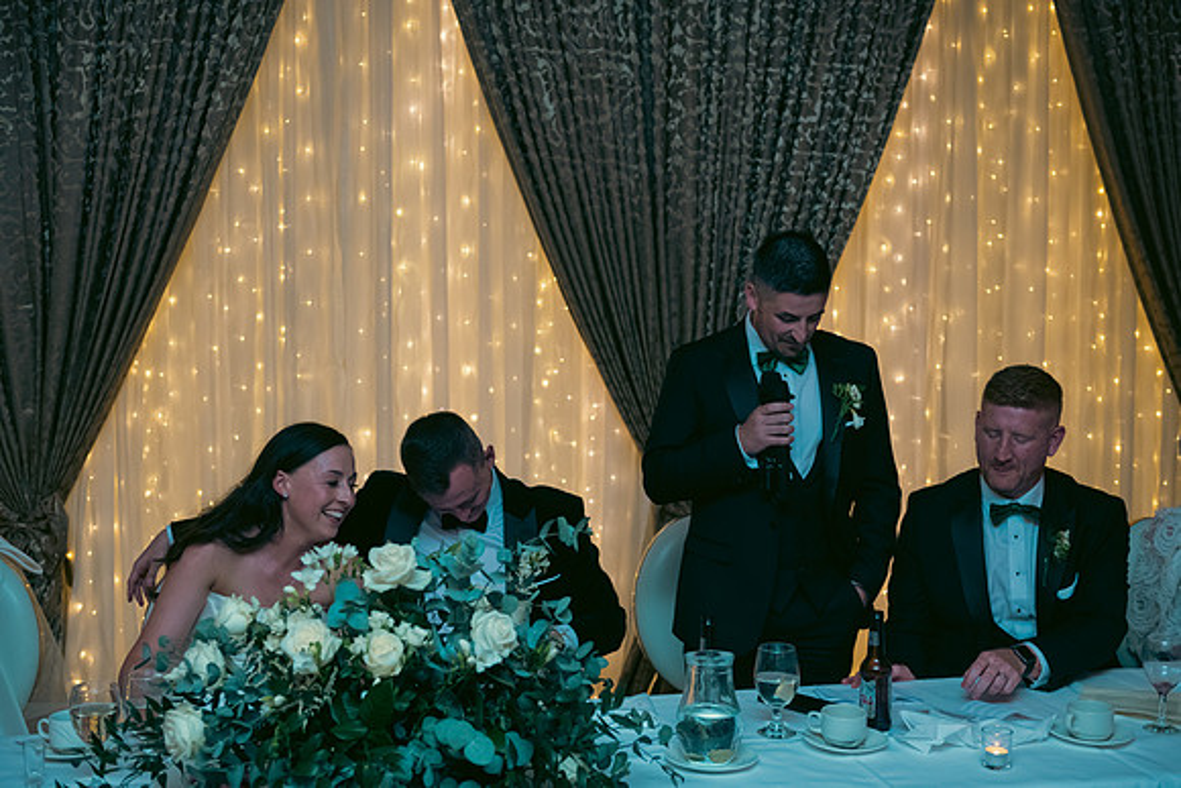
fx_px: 1641
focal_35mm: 50
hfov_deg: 39.6
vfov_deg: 27.0
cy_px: 394
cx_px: 590
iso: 800
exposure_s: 1/160
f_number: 3.5
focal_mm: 50
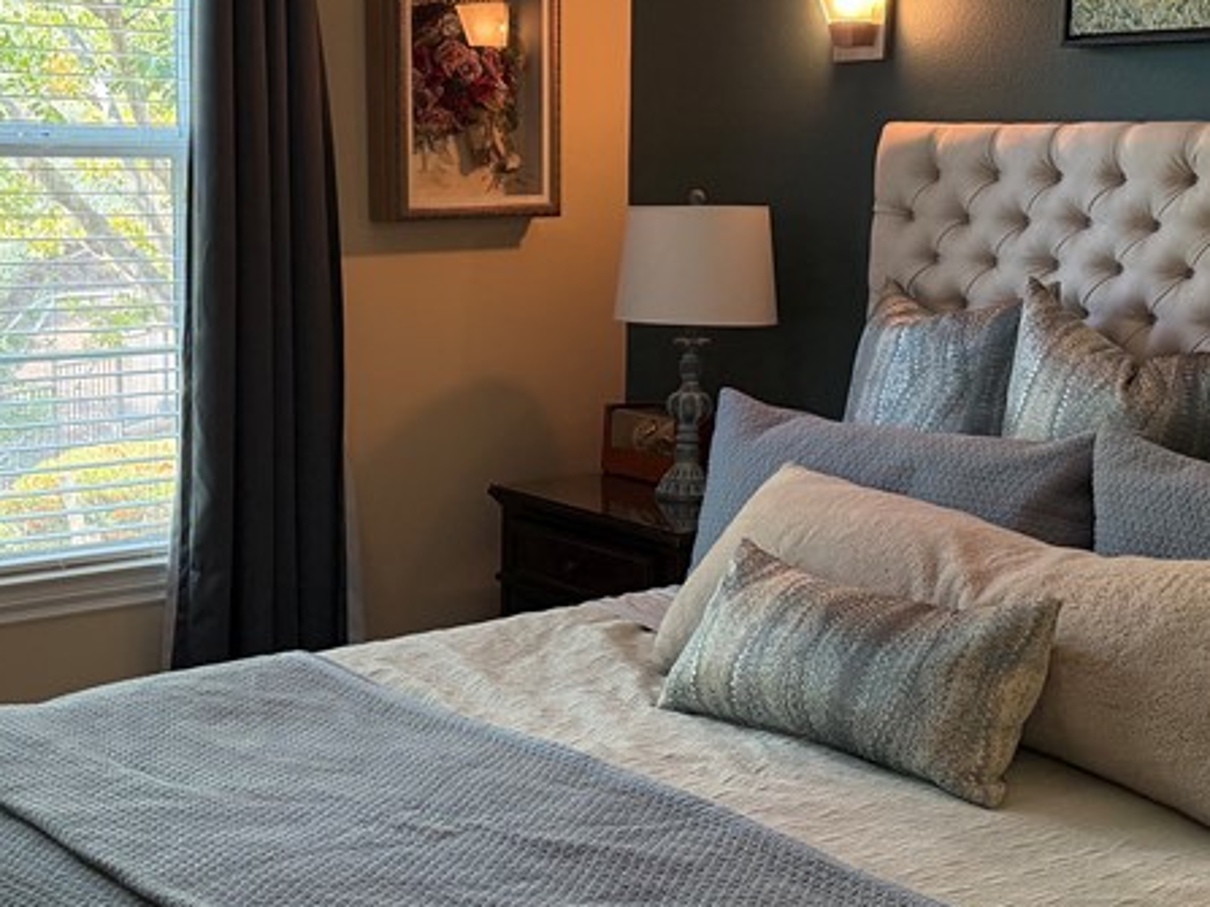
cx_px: 547
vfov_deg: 26.5
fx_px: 1922
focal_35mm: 55
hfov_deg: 34.9
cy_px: 371
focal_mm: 6.76
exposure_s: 1/120
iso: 250
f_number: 1.78
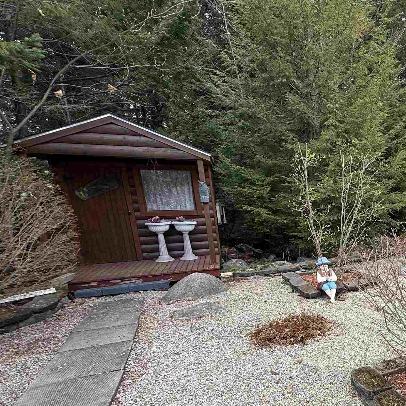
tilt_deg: -12.0
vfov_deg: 61.5
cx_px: 401
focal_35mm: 25
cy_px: 268
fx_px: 332
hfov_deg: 51.3
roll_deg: +0.4
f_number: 2.2
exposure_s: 1/304
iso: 50
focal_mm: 2.22
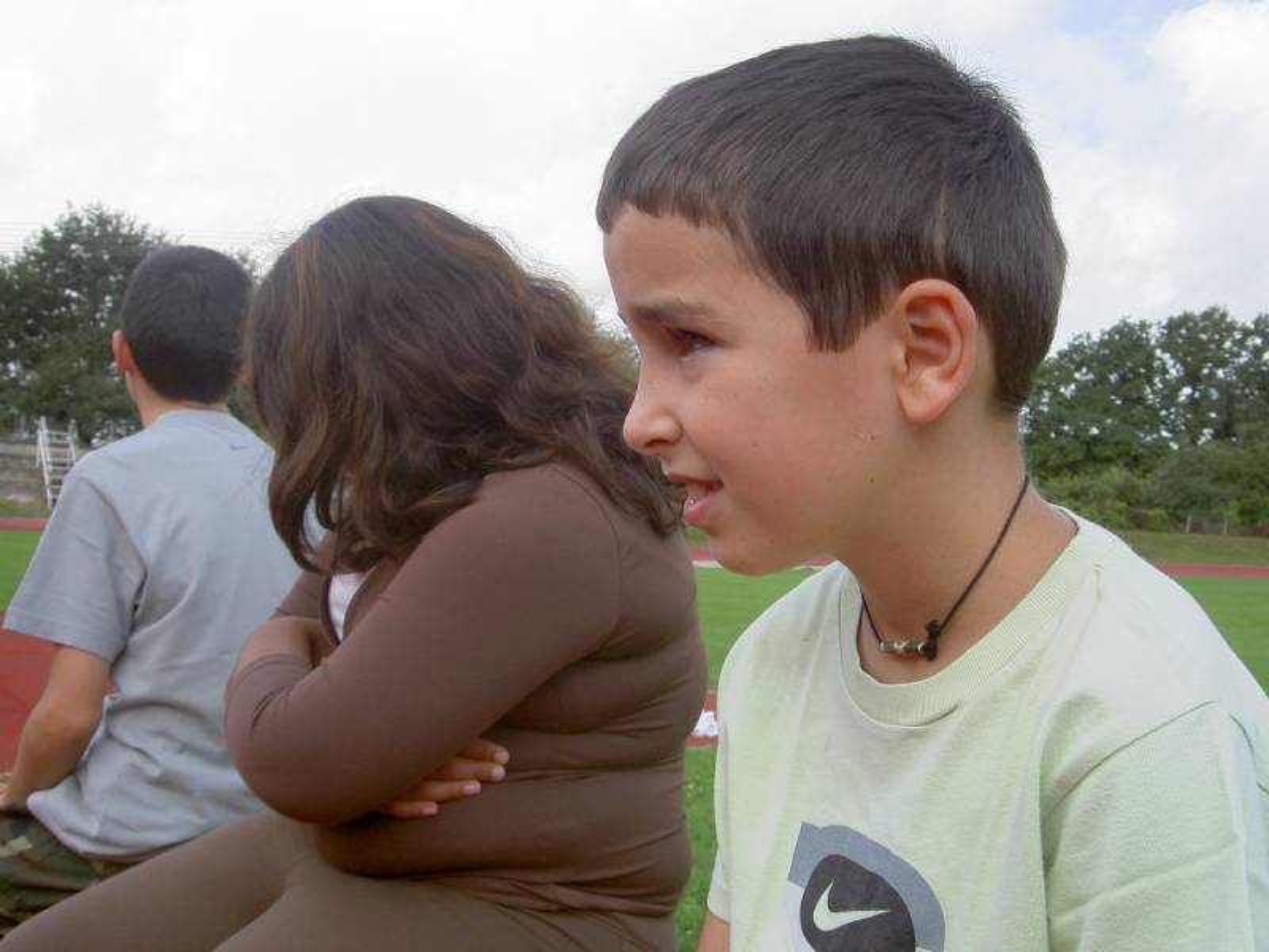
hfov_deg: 47.9
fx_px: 1430
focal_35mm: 39
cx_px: 634
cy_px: 476
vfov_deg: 36.8
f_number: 4.7
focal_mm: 8
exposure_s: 1/320
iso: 100
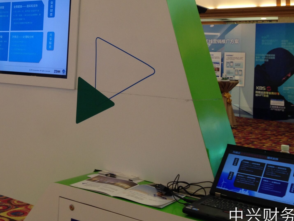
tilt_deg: +0.4
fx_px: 501
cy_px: 46
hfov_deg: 32.3
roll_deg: -1.7
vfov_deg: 24.4
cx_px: 86
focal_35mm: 59
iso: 50
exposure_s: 1/24
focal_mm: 4.12
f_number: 2.4
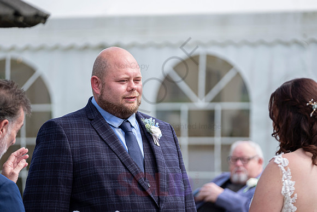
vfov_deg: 6.5
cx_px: 158
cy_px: 106
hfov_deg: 9.8
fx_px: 1850
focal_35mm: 210
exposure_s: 1/1000
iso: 200
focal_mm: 140
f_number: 2.8
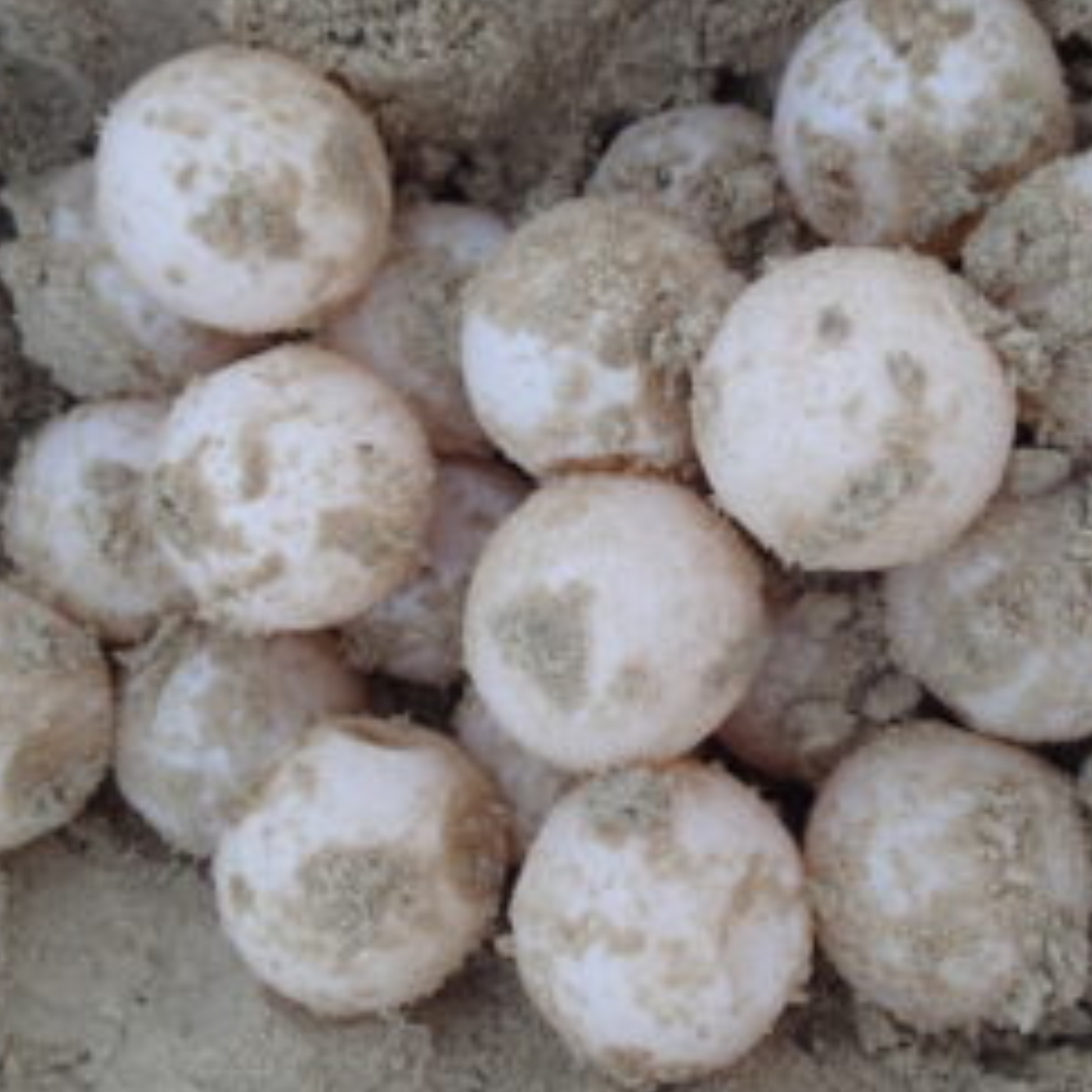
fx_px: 1285
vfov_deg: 46.0
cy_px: 515
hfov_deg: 45.9
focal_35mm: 36
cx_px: 616
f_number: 2.8
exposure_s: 1/320
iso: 100
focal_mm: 4.5
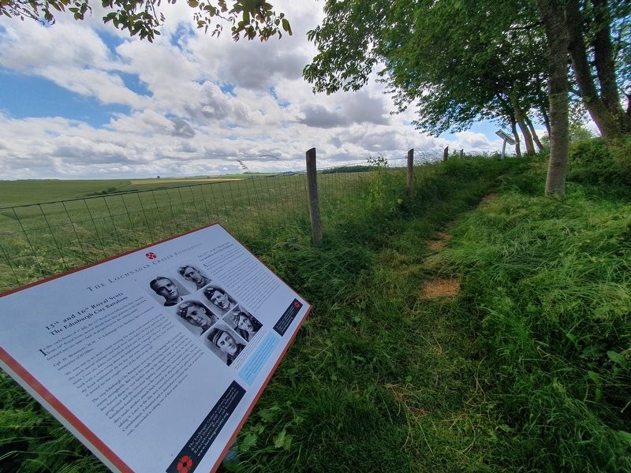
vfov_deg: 89.9
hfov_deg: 106.2
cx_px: 316
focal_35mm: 13
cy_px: 236
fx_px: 237
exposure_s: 1/1024
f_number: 2.2
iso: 50
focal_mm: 1.8
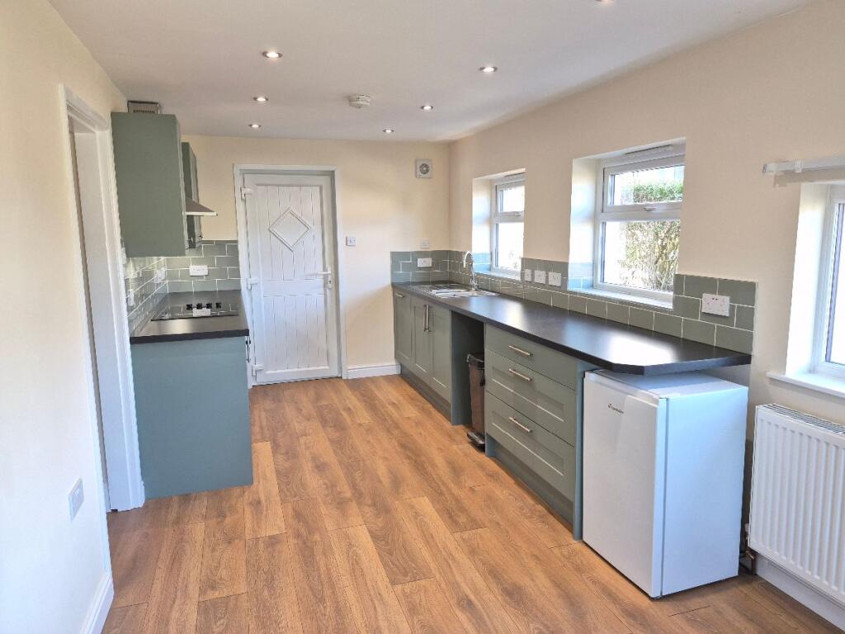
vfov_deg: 58.9
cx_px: 422
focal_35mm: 23
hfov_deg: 73.9
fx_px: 561
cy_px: 317
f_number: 1.8
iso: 160
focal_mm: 5.4
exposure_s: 1/100
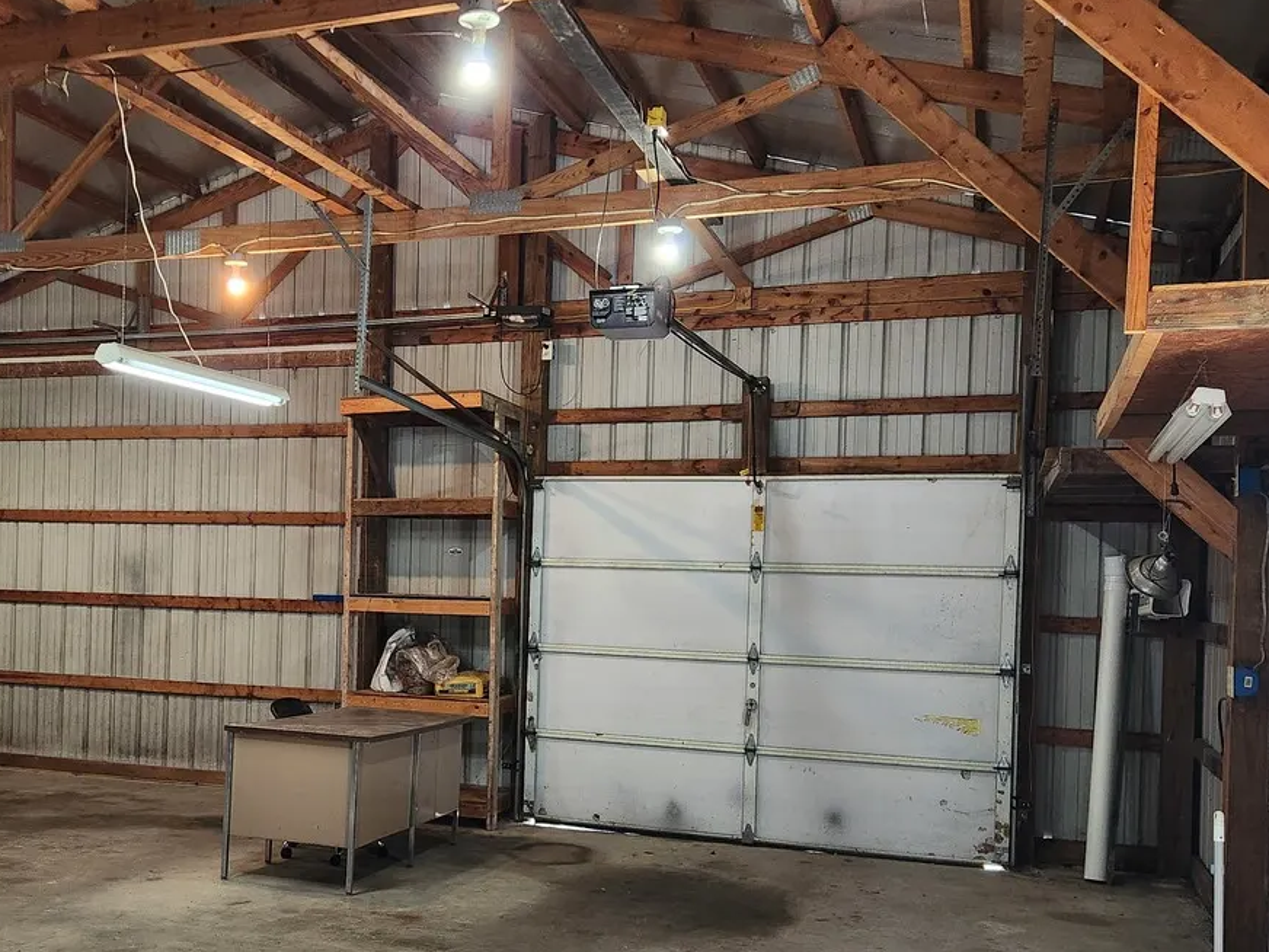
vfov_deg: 37.1
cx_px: 422
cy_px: 678
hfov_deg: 48.2
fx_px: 1393
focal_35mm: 38
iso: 320
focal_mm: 5.4
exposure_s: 1/120
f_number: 1.8
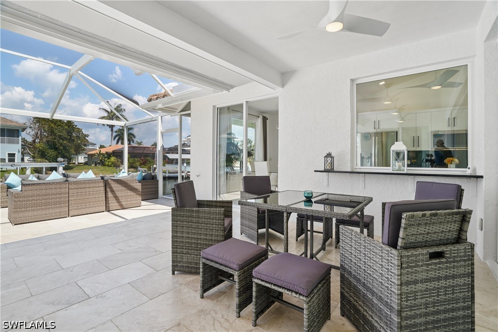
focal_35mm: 16
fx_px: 221
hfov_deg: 96.7
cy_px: 166
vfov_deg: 73.7
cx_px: 249
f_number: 8
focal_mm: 16
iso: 125
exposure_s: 1/20
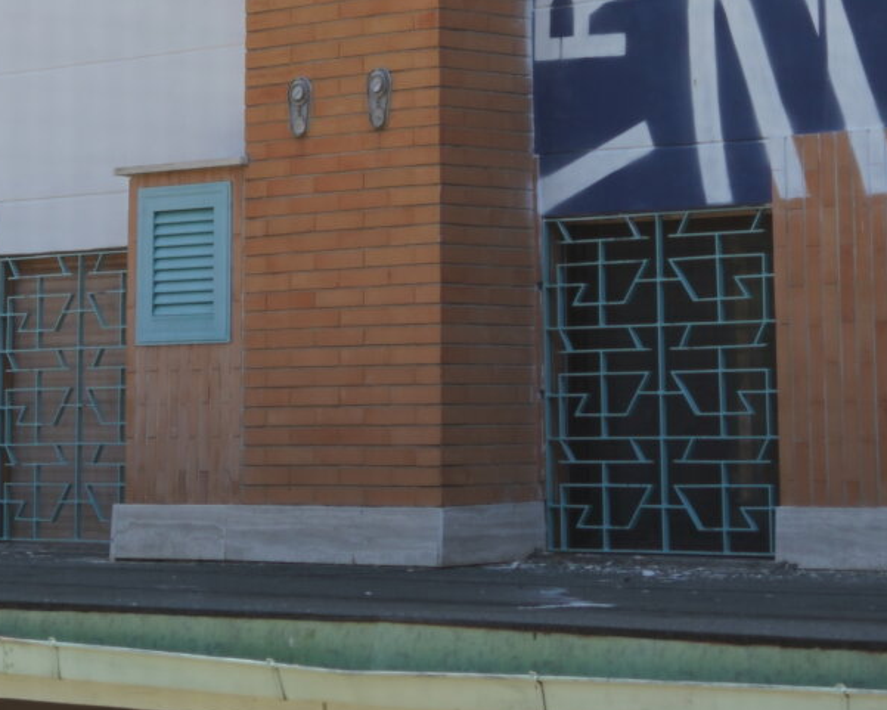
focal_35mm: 132
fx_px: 3466
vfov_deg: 11.2
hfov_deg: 14.6
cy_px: -349
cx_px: 381
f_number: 4.5
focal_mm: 33
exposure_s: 1/200
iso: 100
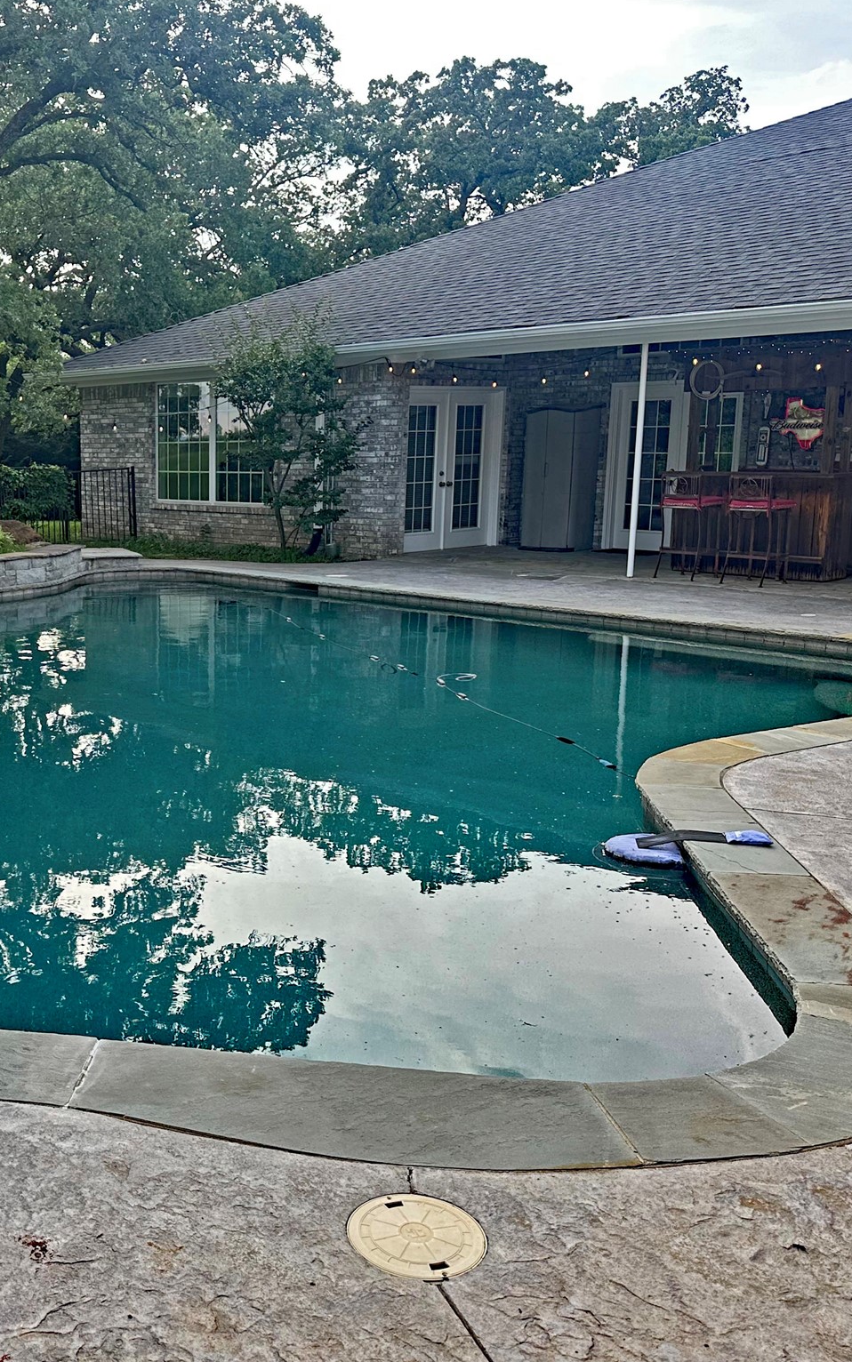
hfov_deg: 35.5
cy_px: 680
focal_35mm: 34
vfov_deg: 56.7
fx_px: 1263
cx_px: 114
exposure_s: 1/822
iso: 80
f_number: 1.78
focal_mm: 6.86
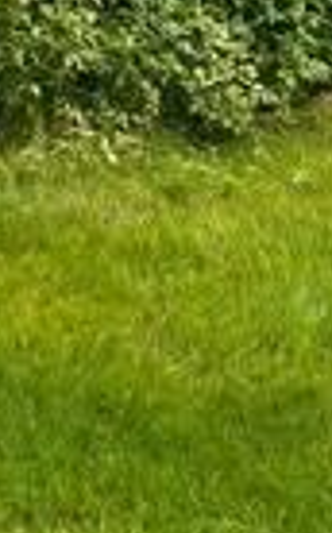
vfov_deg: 14.7
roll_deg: -1.2
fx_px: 1857
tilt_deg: +0.6
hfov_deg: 10.0
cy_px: -363
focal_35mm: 128
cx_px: -85
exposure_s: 1/2924
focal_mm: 5.1
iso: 32
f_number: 1.6
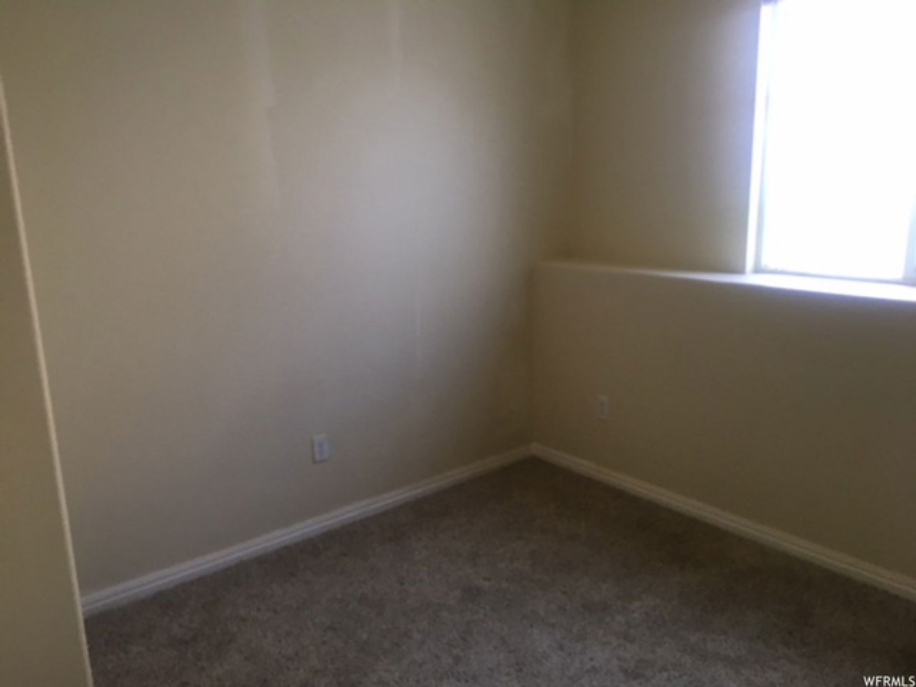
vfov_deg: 48.2
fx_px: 767
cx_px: 458
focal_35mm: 29
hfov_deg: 61.7
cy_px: 344
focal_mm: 4.15
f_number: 2.2
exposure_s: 1/30
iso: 32
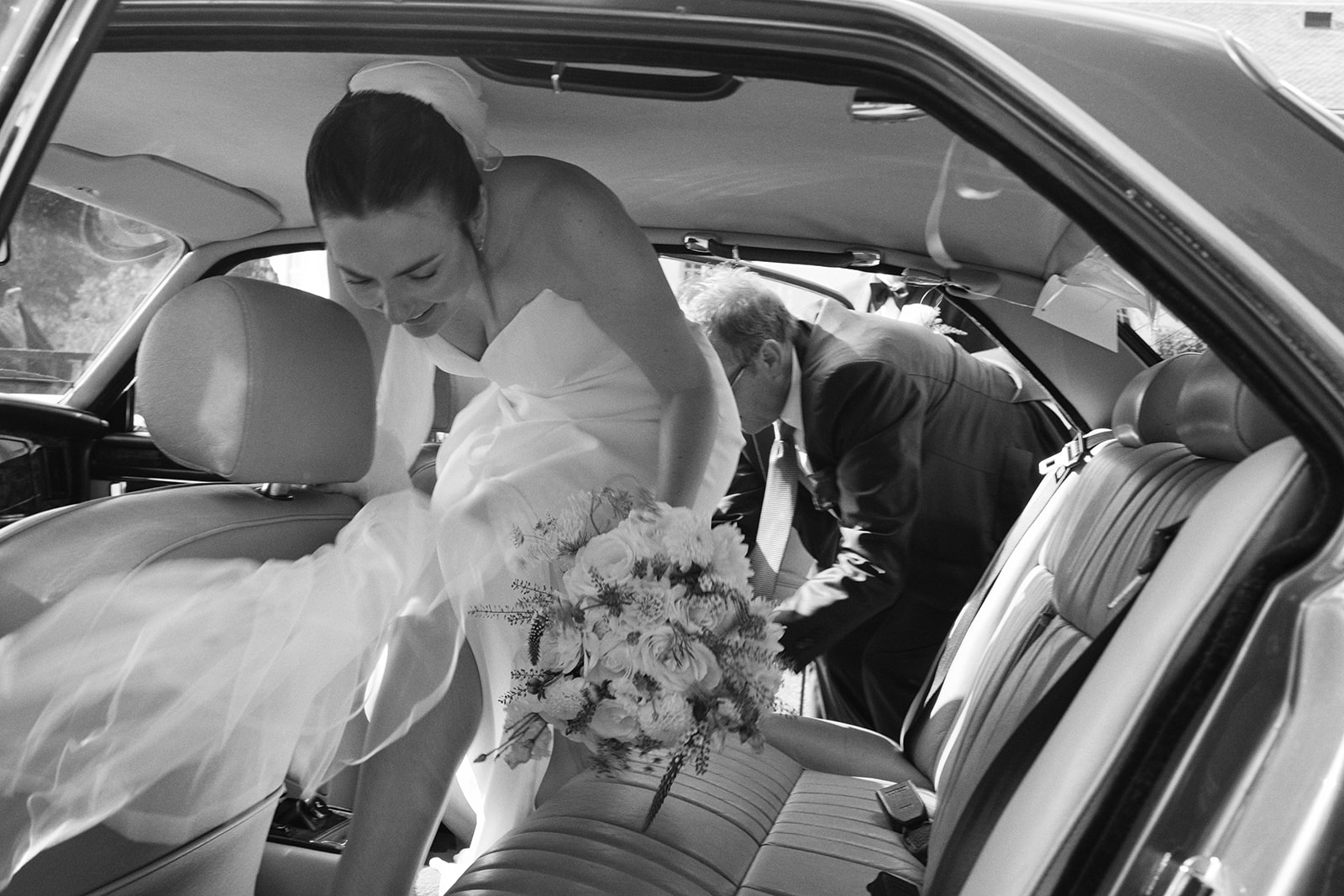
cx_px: 672
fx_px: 1307
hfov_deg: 54.4
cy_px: 448
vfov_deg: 37.9
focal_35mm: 35
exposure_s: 1/90
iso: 125
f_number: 5
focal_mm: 23
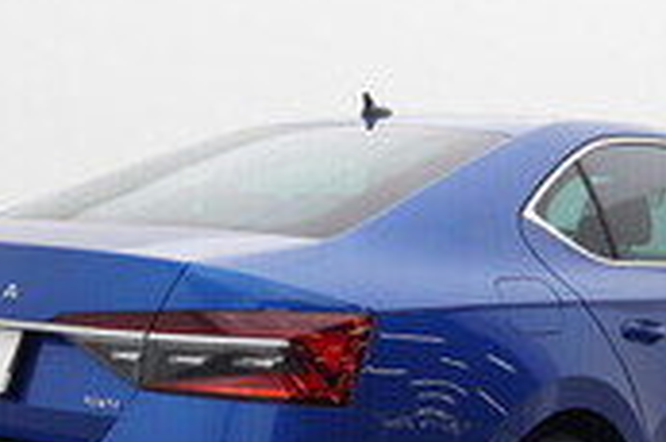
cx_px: 495
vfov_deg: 18.9
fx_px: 1323
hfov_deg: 27.9
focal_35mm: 72
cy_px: 309
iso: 200
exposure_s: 1/80
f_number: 5.6
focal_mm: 15
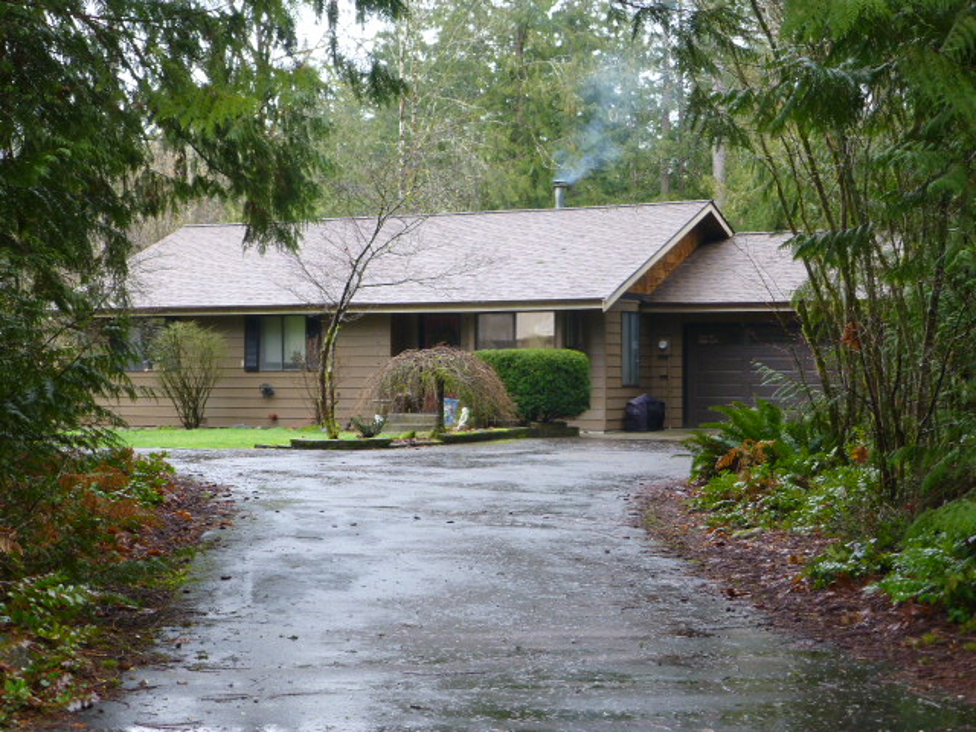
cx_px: 488
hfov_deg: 29.4
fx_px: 1861
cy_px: 366
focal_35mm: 66
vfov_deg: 22.3
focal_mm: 11.7
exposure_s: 1/60
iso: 200
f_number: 4.9
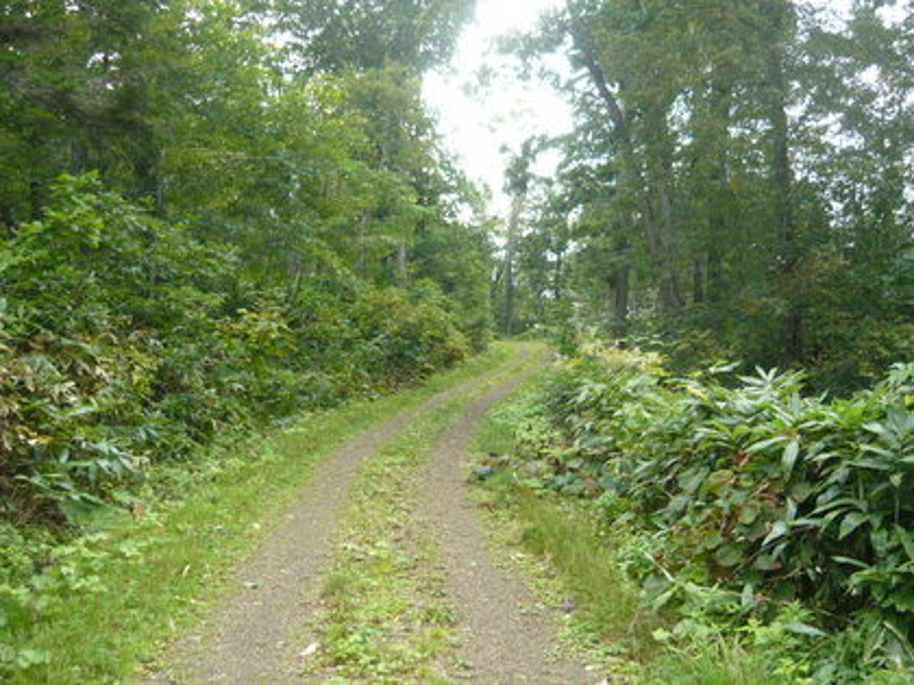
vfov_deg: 42.9
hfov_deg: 55.4
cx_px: 457
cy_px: 342
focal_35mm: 33
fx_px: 871
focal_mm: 5.5
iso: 100
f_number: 2.8
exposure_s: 1/125
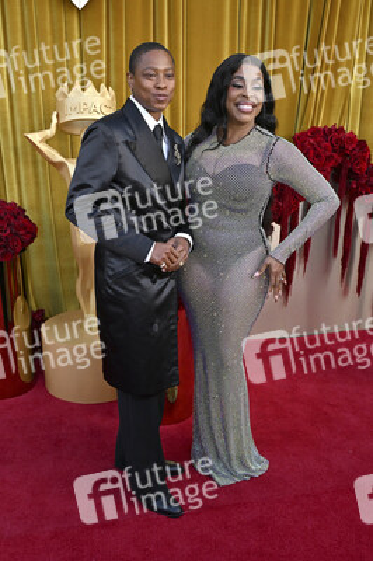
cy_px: 280
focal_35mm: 34
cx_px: 186
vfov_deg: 56.5
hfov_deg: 39.4
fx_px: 522
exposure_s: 1/400
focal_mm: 33.5
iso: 1250
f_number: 6.3
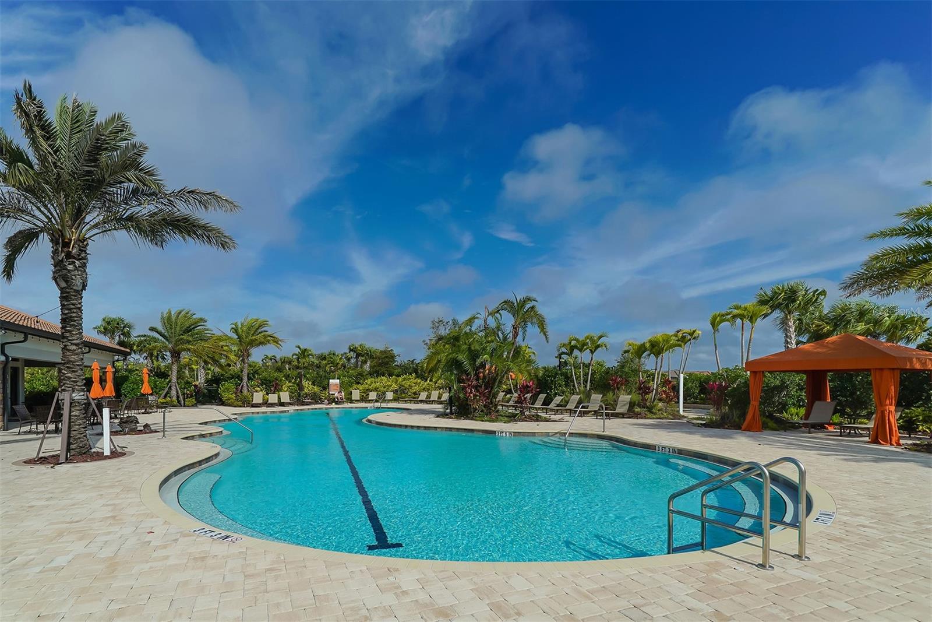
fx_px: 388
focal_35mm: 15
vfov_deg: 77.3
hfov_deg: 100.4
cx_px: 466
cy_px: 311
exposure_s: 1/320
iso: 100
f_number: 10
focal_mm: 15
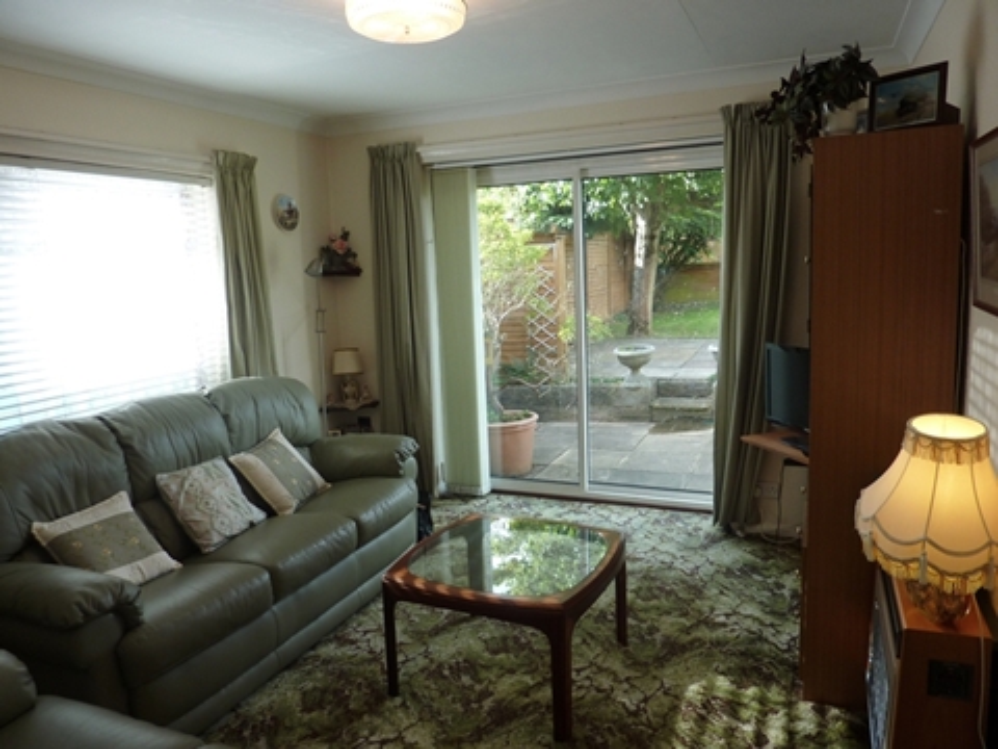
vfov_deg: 54.9
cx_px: 499
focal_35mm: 25
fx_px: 721
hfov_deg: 69.4
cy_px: 374
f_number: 3.3
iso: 80
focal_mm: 4.1
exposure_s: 1/50
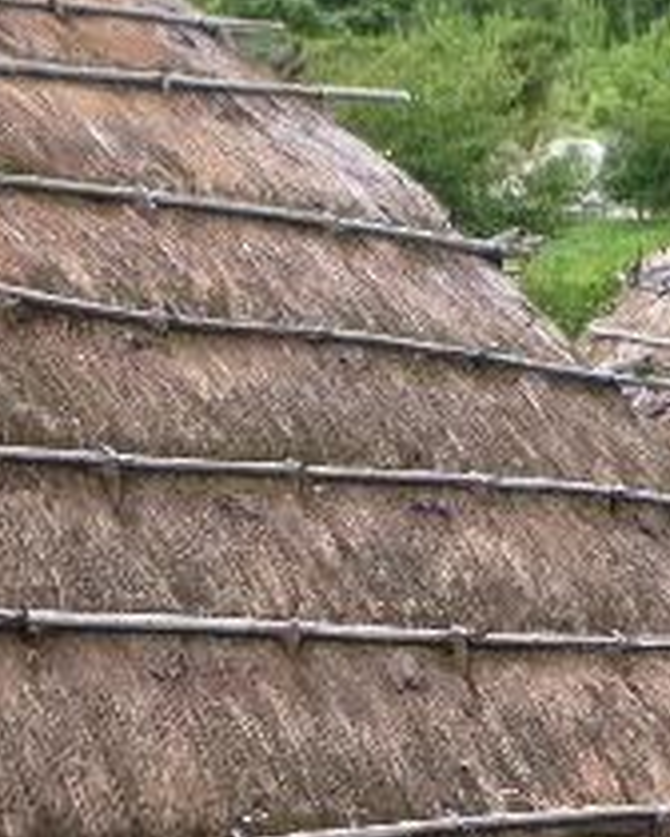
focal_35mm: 119
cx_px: 463
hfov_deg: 12.9
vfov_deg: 15.9
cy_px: 781
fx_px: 2950
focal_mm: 4.5
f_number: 3.9
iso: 100
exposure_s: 1/125
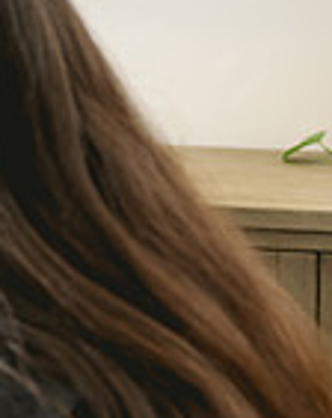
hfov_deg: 7.0
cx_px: -270
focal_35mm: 213
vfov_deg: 9.1
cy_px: 268
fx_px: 2628
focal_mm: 55
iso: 200
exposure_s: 1/160
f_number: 5.6
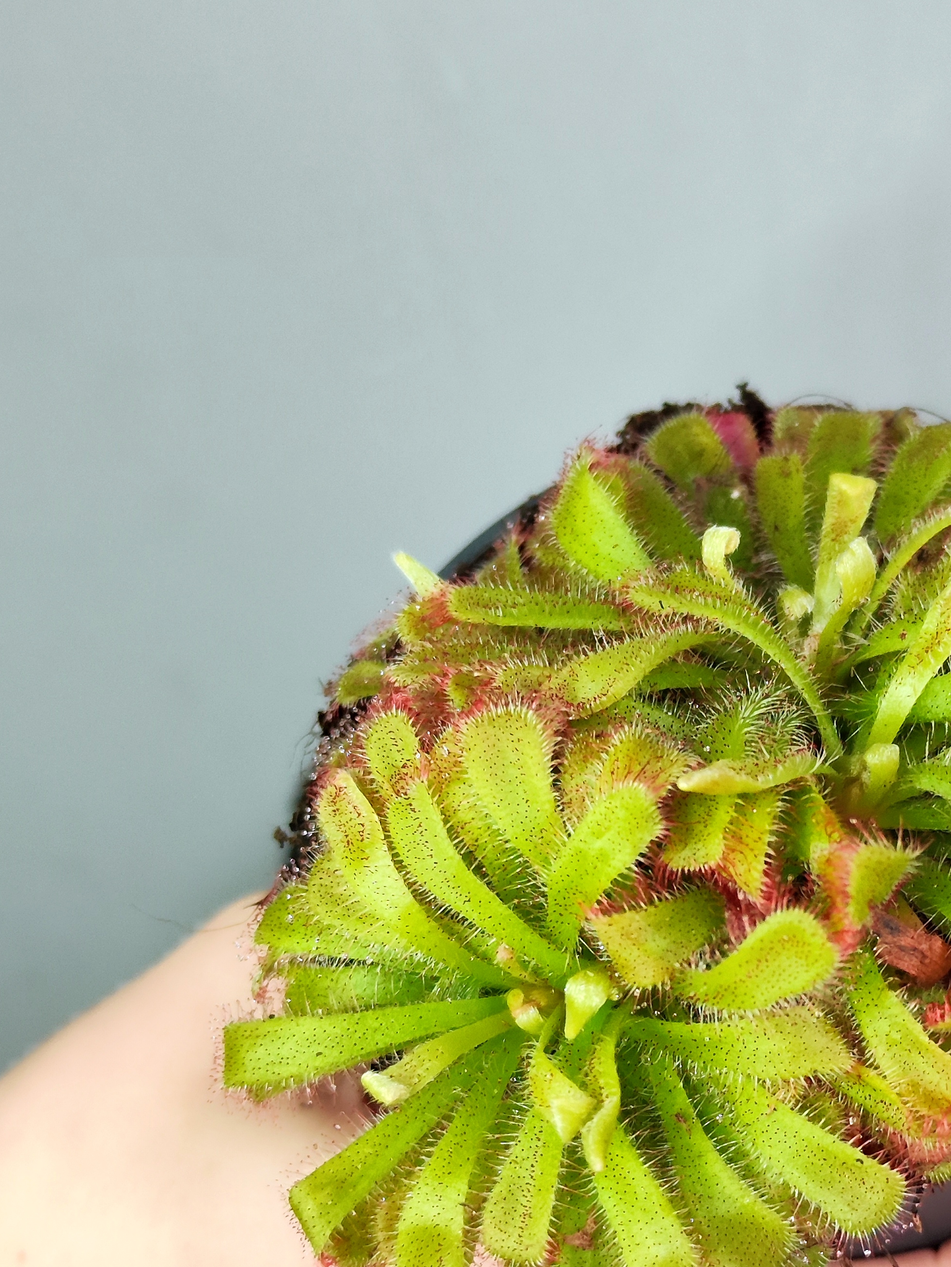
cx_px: 702
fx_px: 1319
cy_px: 815
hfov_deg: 38.7
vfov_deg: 50.7
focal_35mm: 36
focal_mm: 7.01
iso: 1400
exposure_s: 1/86.3
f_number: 1.69
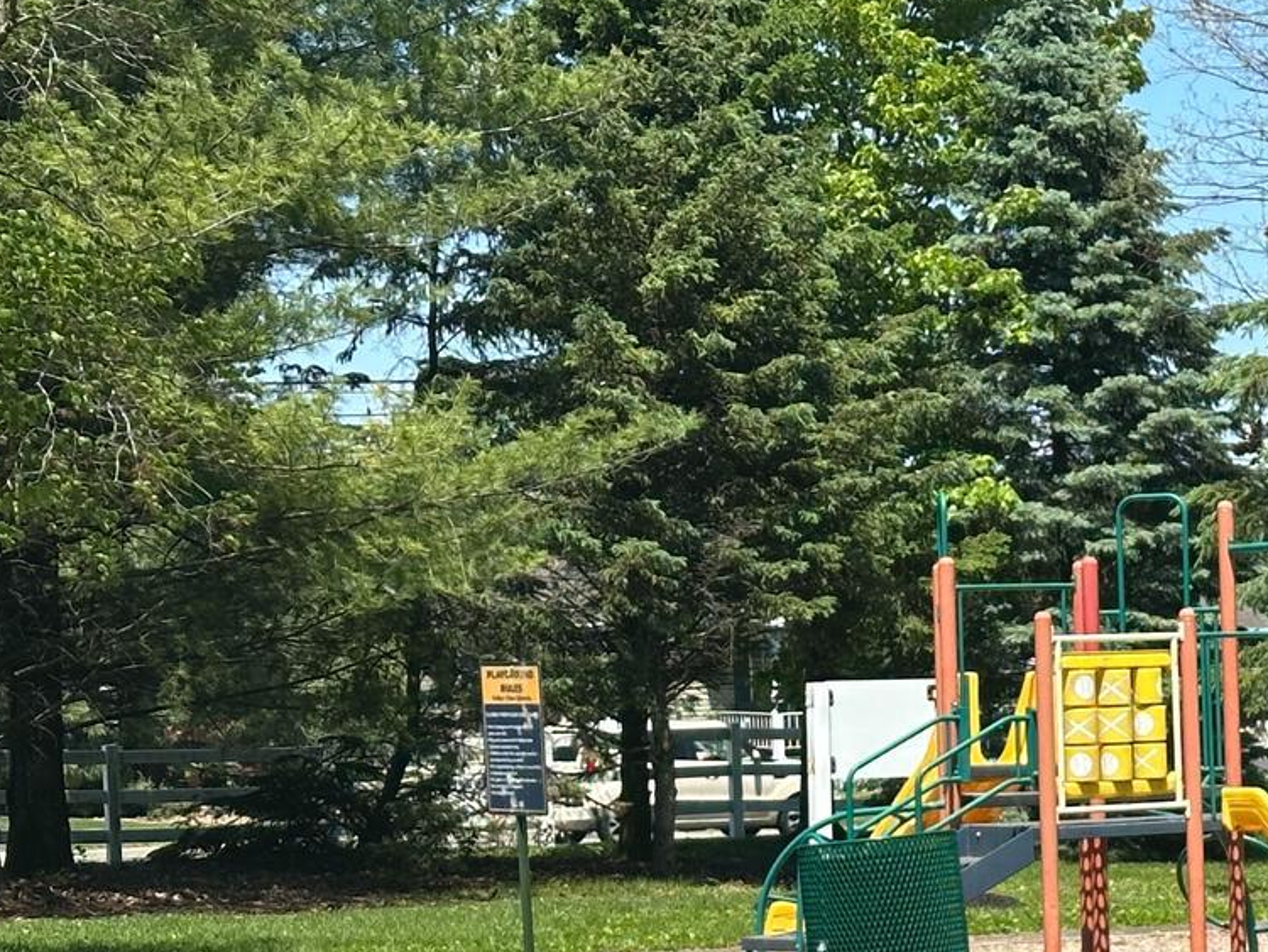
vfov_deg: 11.3
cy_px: 790
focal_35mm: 131
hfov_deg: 14.6
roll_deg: +1.1
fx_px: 4800
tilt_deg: +1.6
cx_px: 1464
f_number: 1.78
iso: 64
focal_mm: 6.86
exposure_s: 1/2070
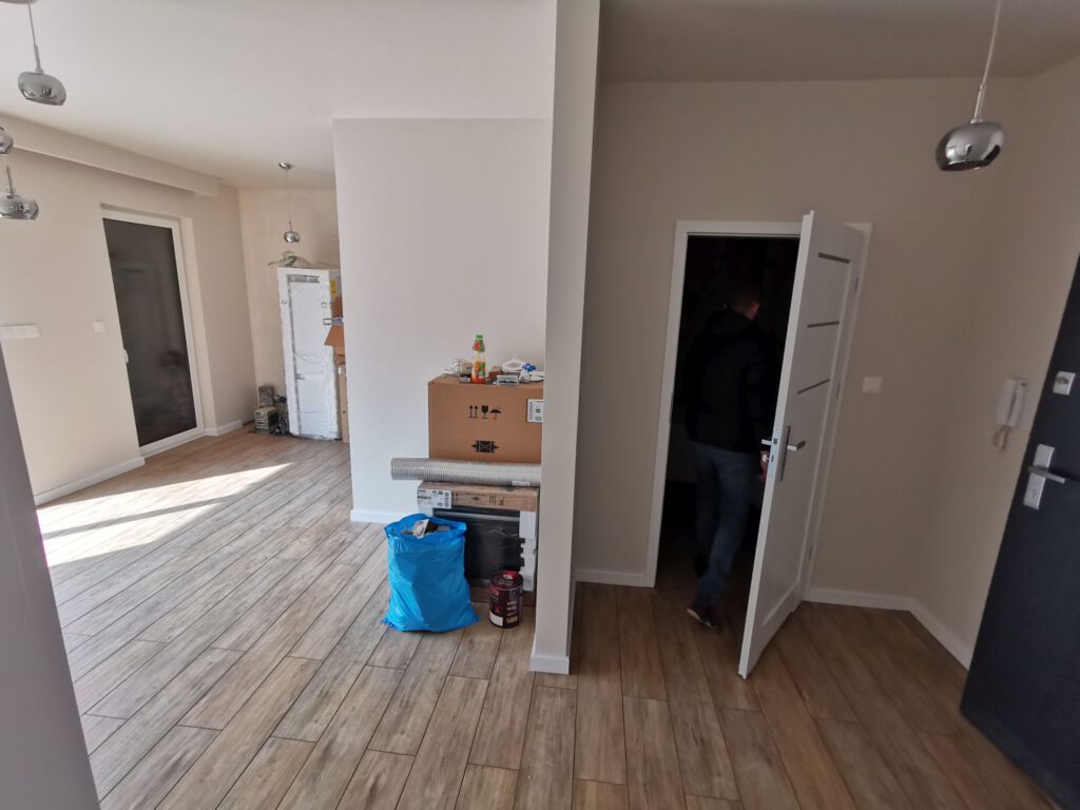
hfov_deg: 94.5
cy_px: 405
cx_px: 540
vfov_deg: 78.1
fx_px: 499
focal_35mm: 16
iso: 200
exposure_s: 1/120
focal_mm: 2.35
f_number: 2.2
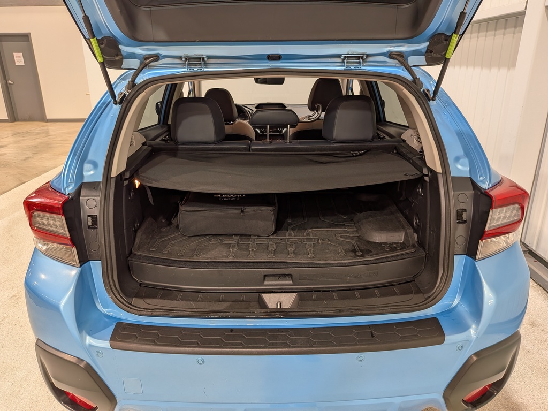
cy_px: 206
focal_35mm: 24
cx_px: 274
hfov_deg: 71.6
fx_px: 380
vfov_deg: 56.8
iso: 31
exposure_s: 1/30
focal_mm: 4.53
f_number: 1.7
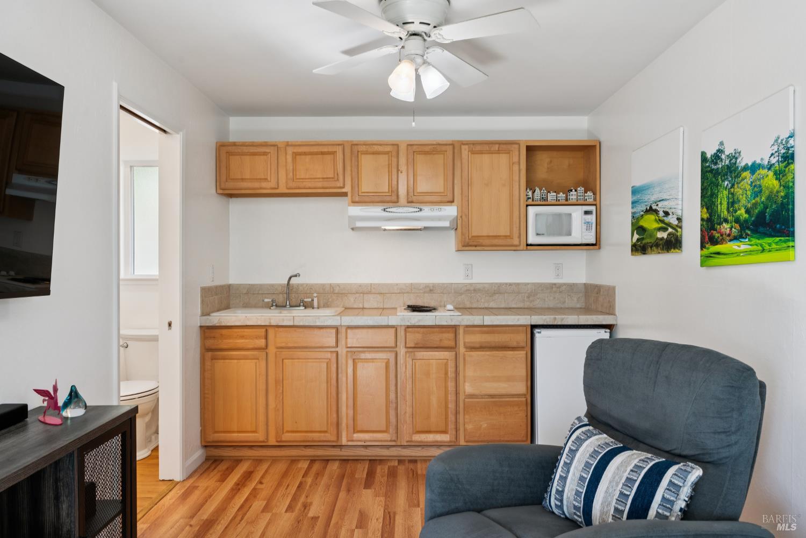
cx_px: 403
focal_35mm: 26
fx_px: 582
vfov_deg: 49.6
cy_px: 269
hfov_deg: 69.4
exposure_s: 1/25
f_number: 9
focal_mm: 26
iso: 320
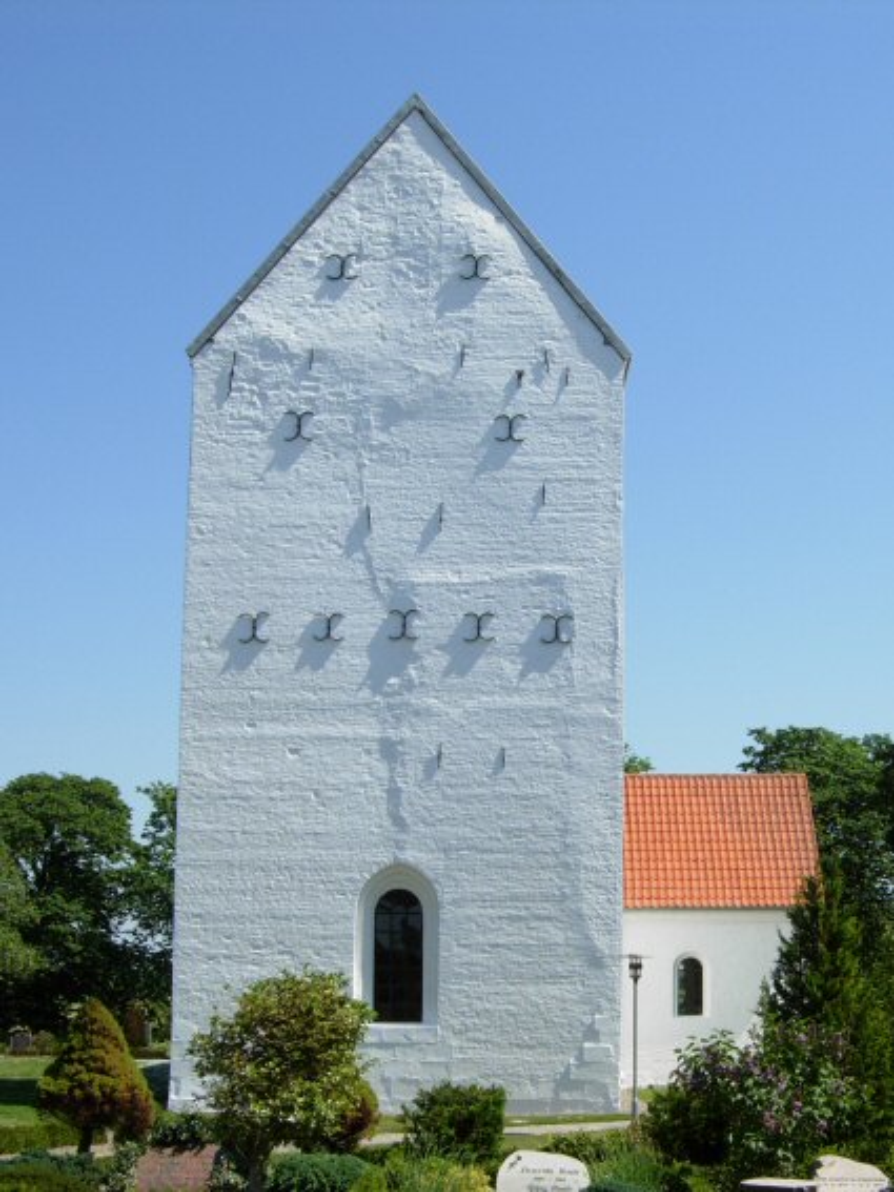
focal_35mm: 36
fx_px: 1240
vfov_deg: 51.4
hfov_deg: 39.6
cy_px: 596
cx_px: 447
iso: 50
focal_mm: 7.5
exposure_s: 1/322
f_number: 6.1
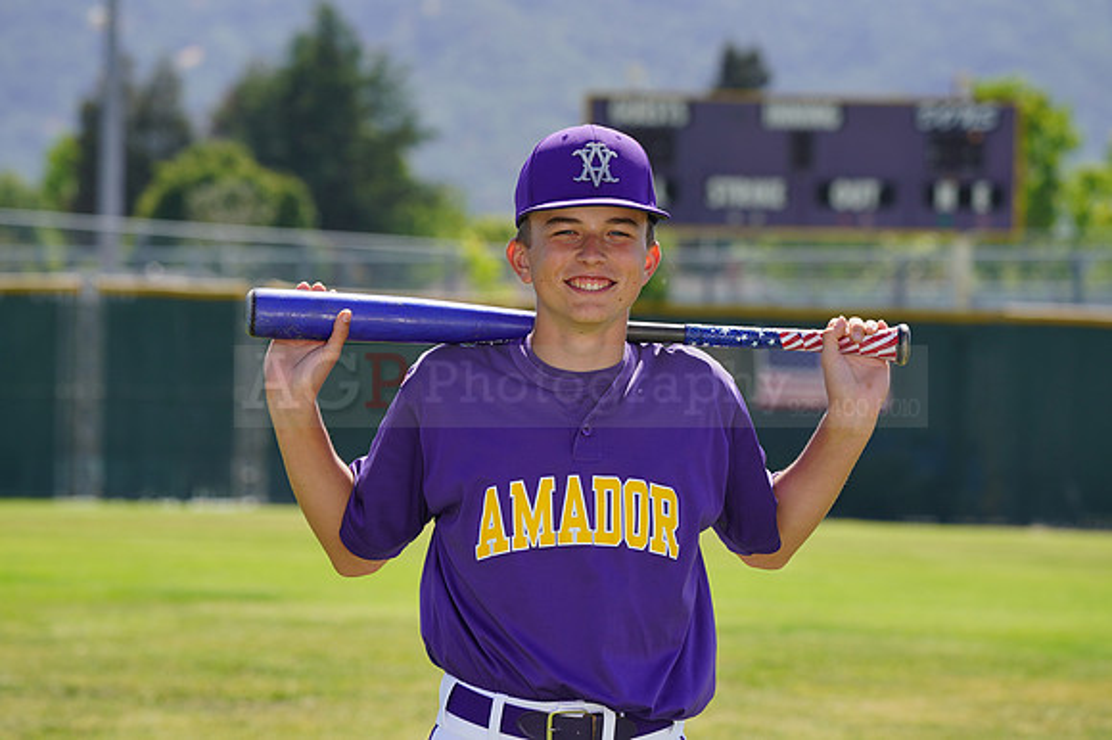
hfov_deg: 10.8
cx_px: 556
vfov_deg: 7.2
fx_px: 5865
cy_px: 370
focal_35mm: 190
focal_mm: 190
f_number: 8
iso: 100
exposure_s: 1/250
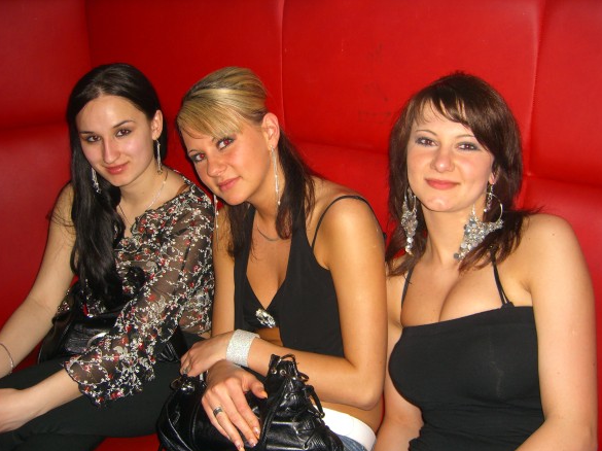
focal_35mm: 39
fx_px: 678
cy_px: 231
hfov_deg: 47.9
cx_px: 305
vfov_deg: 36.8
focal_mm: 7.9
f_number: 2.8
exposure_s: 1/60
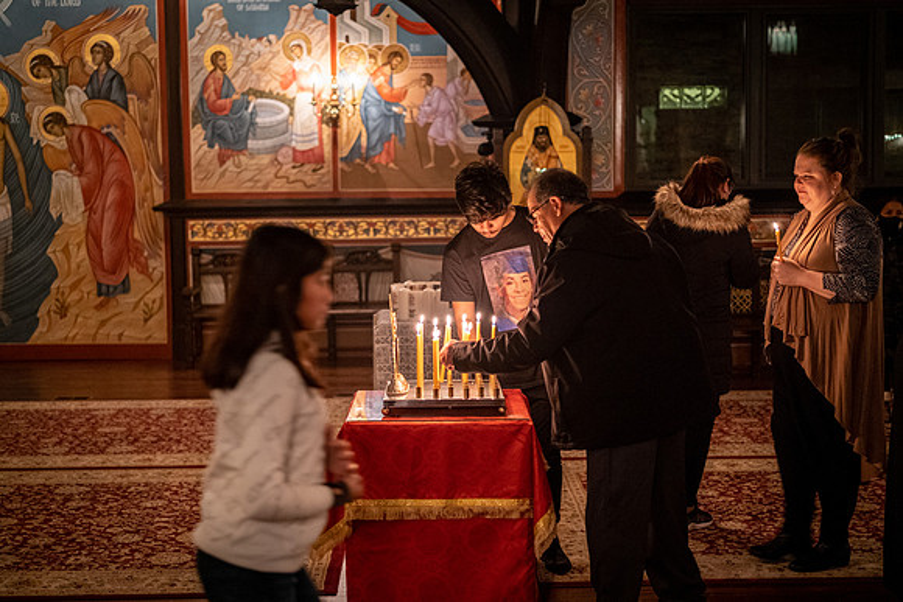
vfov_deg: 25.6
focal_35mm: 53
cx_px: 452
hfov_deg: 37.6
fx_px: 1326
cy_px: 301
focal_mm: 33
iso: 1600
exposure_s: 1/40
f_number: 1.4
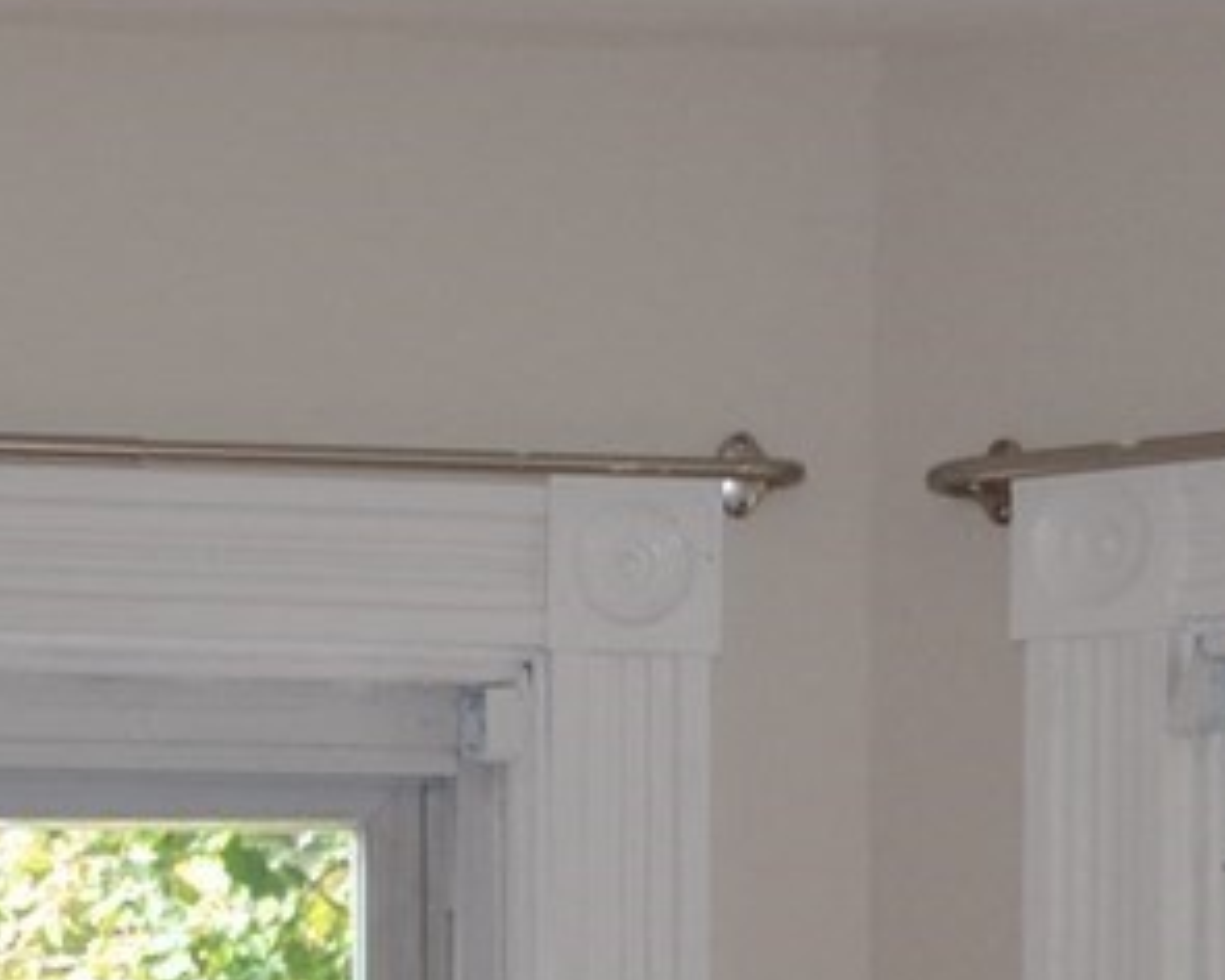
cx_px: -42
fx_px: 6381
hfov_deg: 10.9
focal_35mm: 176
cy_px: 2178
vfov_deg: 8.2
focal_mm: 18
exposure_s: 1/125
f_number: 4
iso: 360
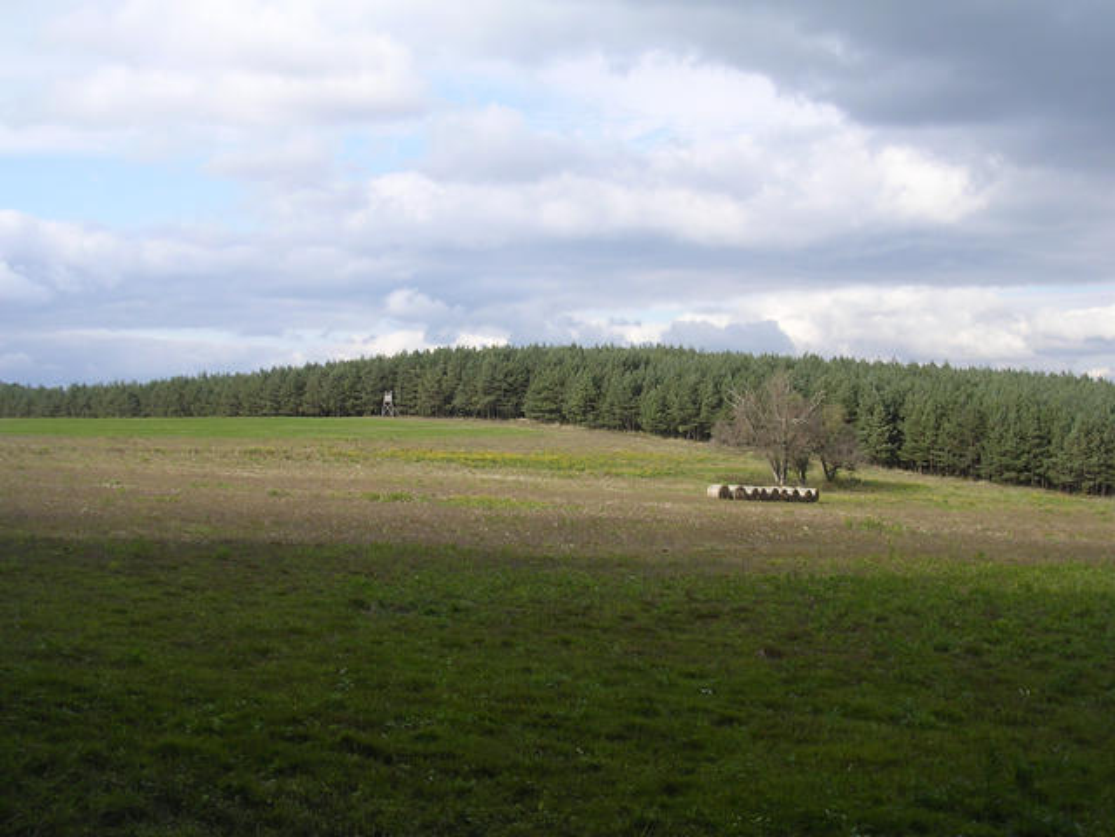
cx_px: 558
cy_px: 418
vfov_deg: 31.5
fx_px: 1482
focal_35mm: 46
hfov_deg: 41.2
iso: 100
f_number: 3
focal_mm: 7.1
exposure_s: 1/580
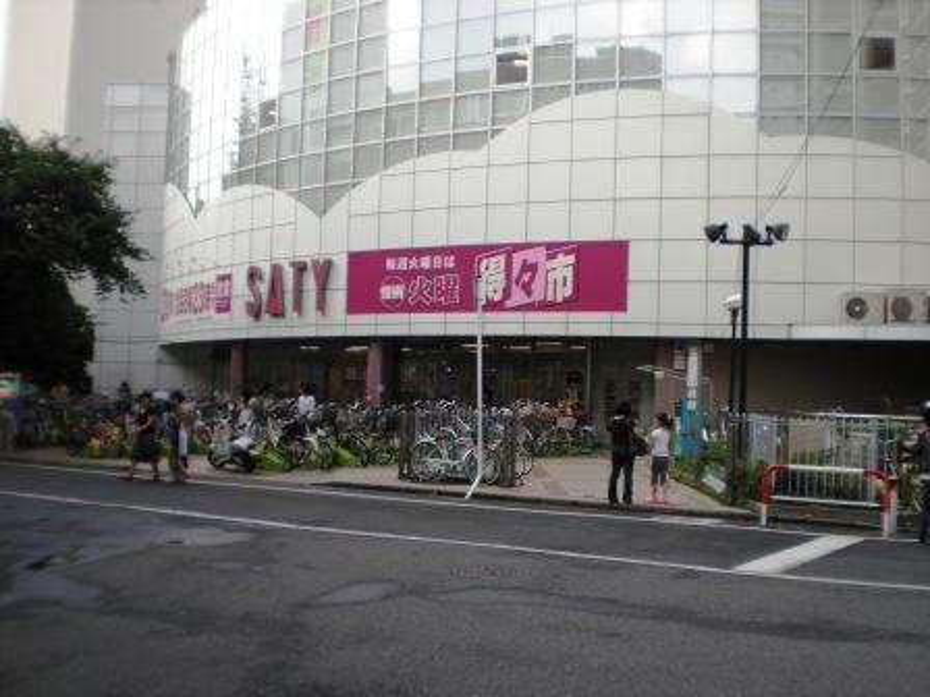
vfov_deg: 37.7
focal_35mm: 38
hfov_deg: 49.0
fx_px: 1021
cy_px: 348
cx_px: 465
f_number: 3.1
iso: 64
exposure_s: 1/200
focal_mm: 6.3
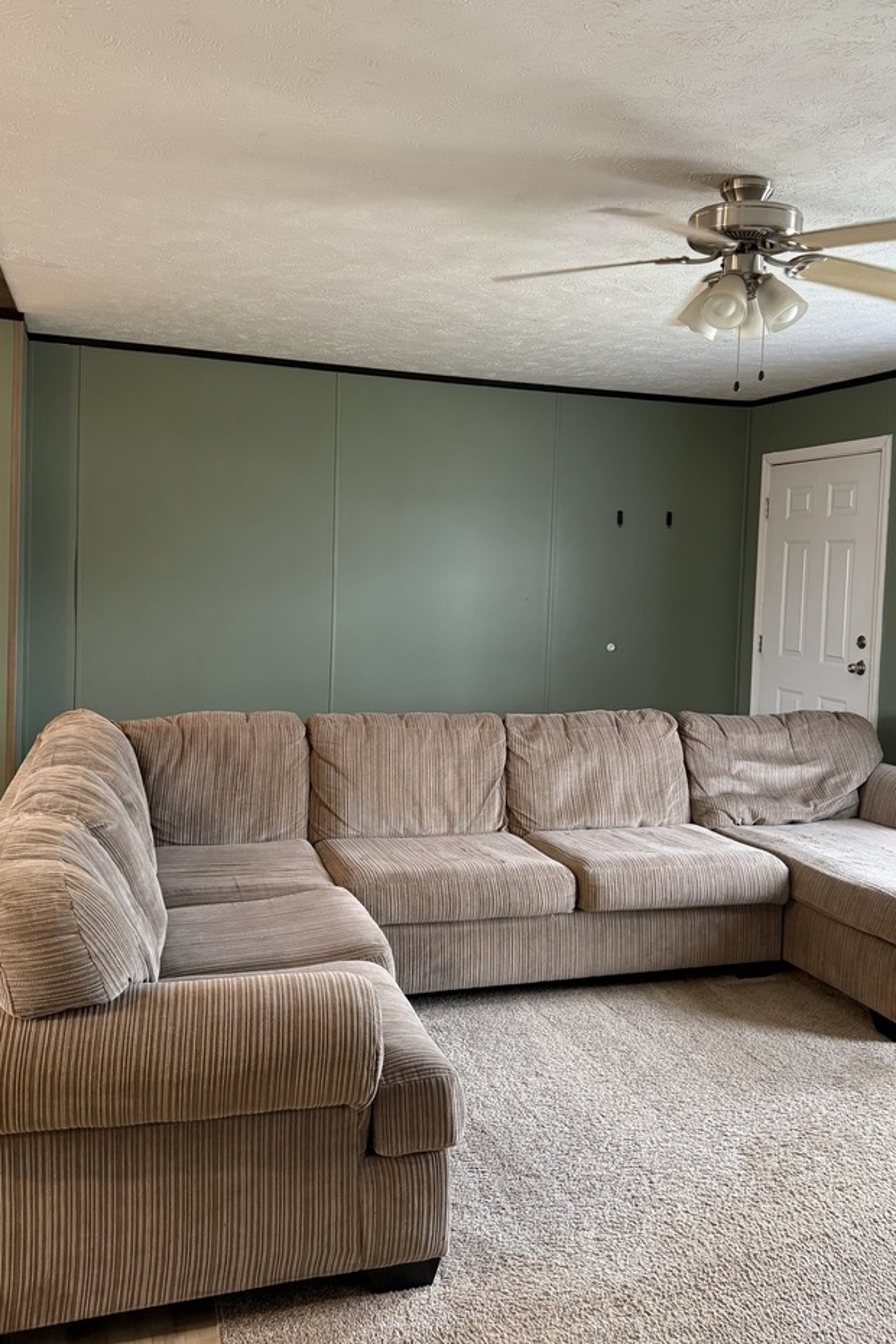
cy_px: 617
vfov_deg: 63.6
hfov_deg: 44.9
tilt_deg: -2.9
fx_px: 1083
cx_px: 478
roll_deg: -2.3
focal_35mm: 29
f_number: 1.78
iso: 200
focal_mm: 6.76
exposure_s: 1/60
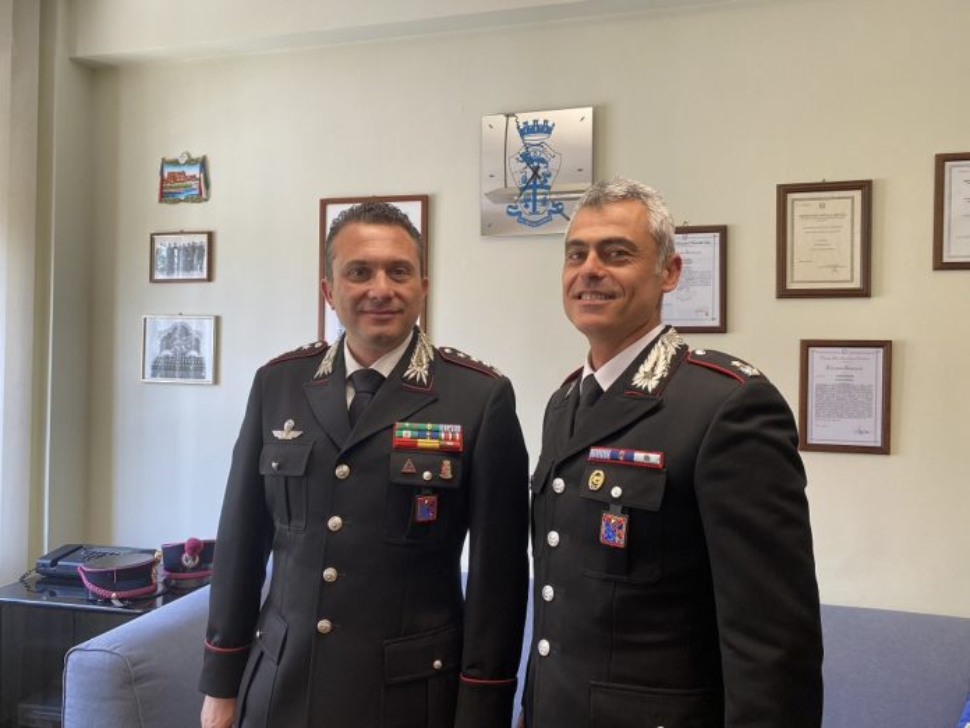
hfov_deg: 67.3
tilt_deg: +0.8
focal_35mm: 26
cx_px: 485
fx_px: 729
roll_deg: -0.5
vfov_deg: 53.1
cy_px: 364
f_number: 1.8
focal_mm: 4.25
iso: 100
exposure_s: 1/100
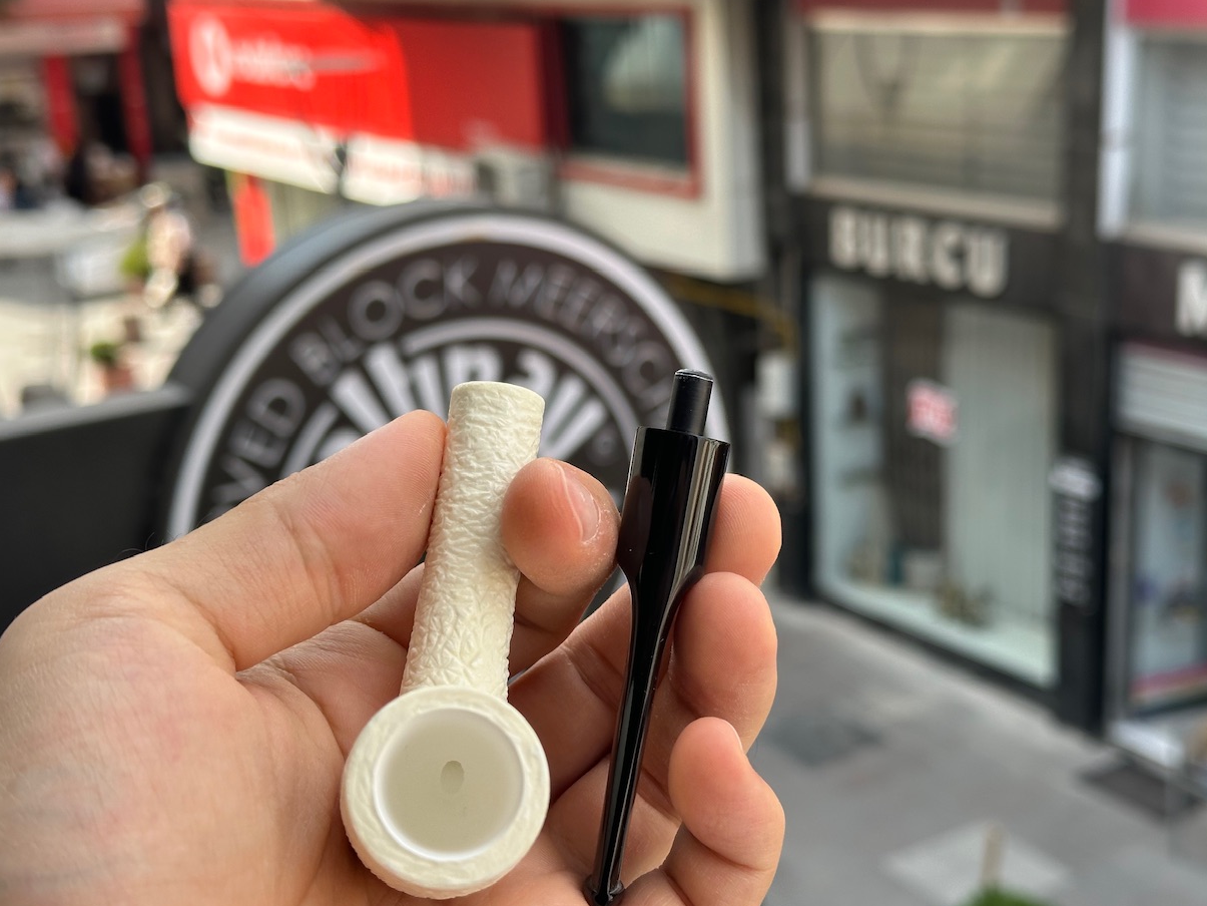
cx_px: 621
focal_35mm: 51
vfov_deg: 28.6
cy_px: 471
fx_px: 1778
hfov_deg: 37.5
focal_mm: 6.86
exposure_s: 1/699
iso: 64
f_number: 1.78
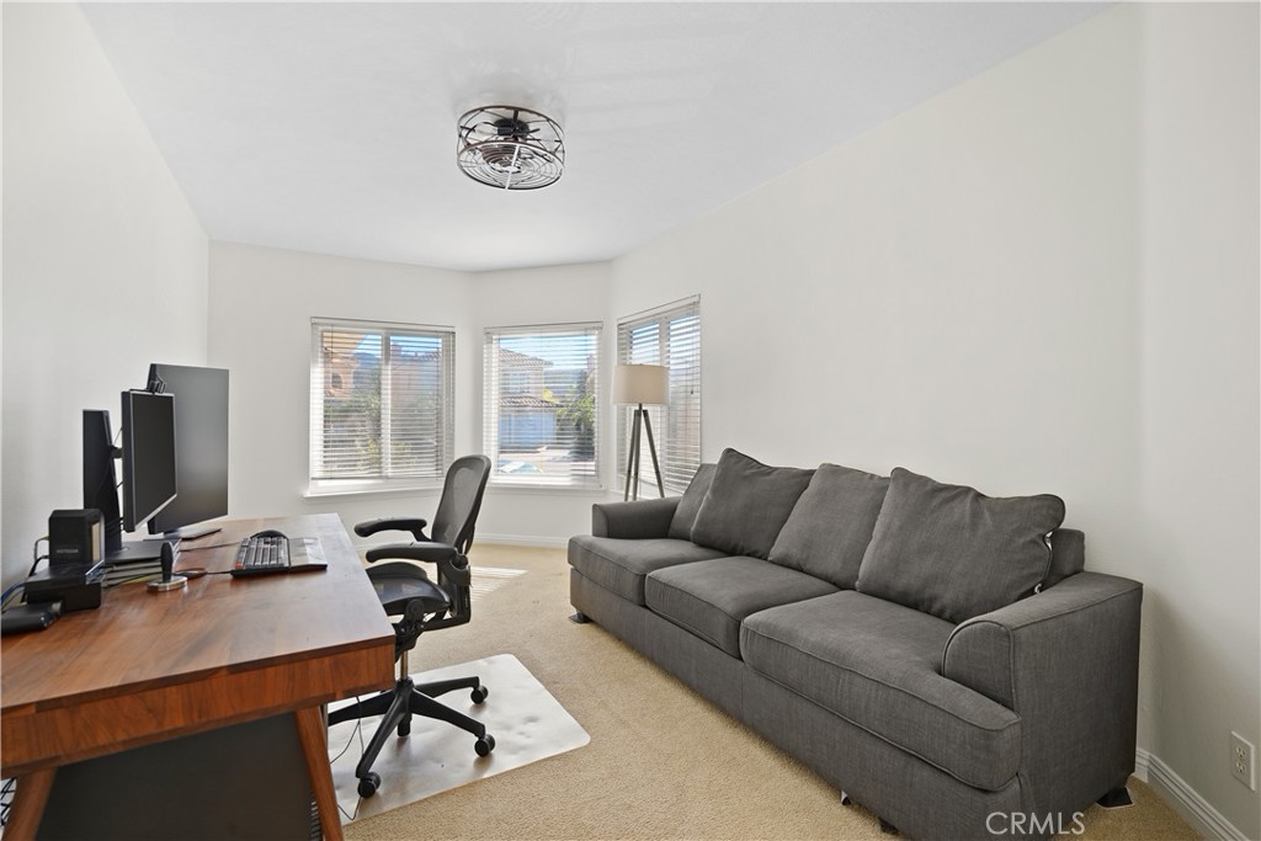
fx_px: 560
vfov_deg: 73.8
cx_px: 630
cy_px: 420
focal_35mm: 16
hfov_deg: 96.7
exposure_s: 1/15
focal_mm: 16
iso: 100
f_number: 4
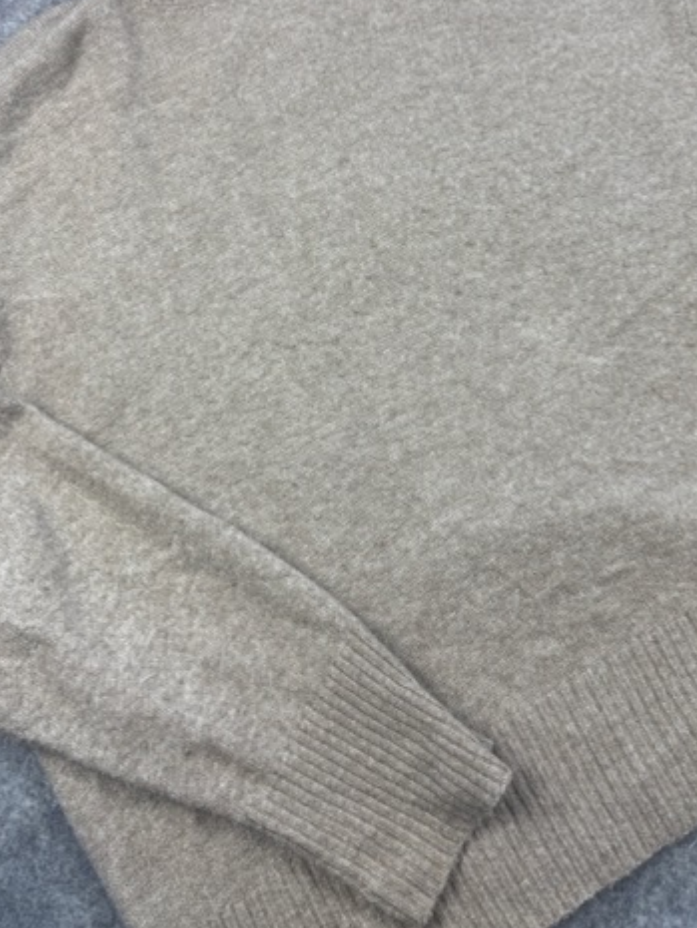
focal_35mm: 33
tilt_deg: -56.7
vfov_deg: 54.9
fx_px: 886
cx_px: 359
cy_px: 367
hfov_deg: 43.0
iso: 64
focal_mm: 6.76
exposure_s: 1/100
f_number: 1.78
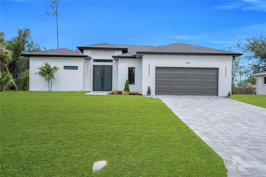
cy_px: 88
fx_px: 222
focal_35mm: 30
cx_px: 133
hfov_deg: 61.9
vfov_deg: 43.6
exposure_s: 1/200
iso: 100
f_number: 6.3
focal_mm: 20
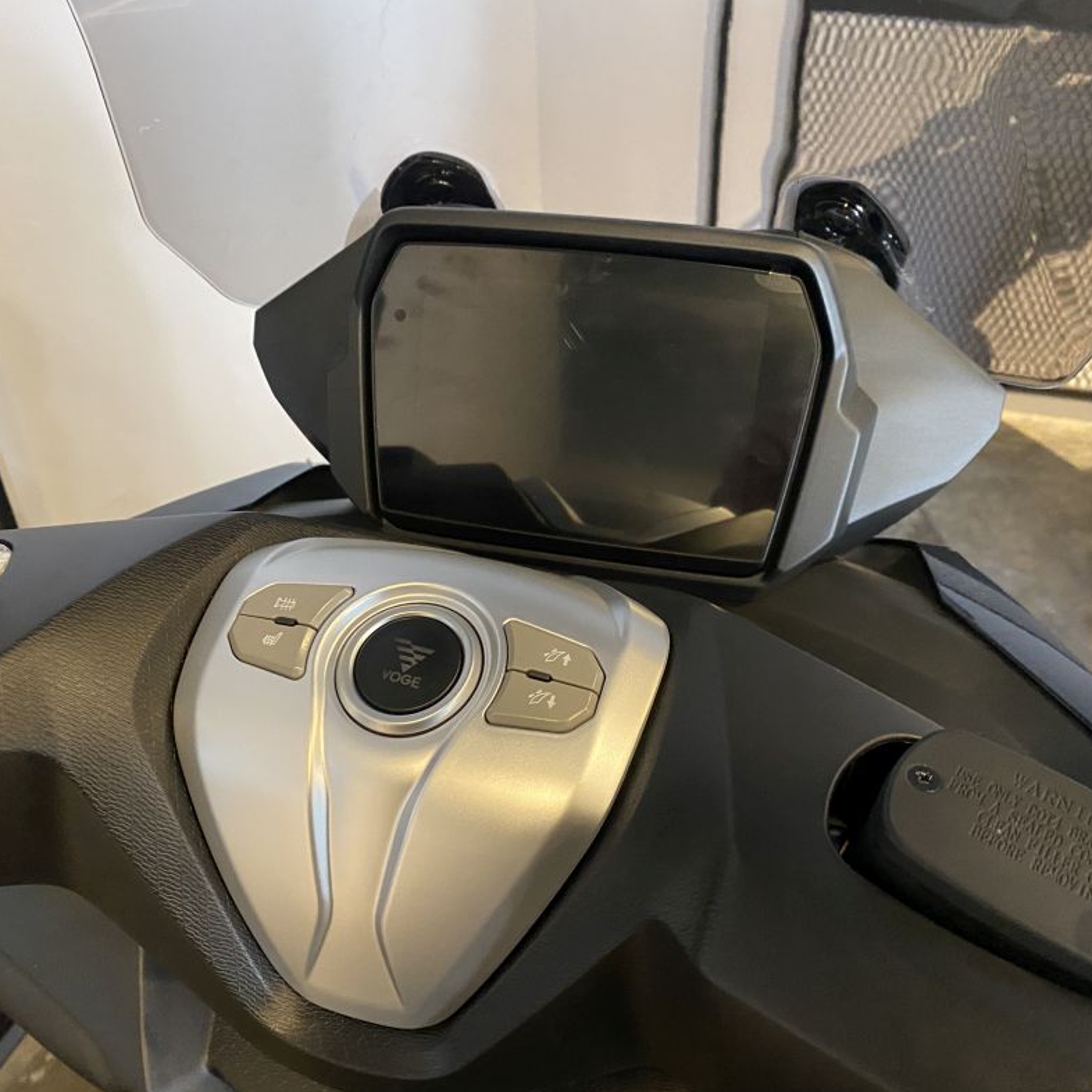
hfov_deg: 52.5
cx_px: 593
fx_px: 1106
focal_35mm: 31
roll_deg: +1.8
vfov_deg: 52.5
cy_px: 548
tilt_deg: -34.8
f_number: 1.8
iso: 500
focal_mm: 4.25
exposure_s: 1/33
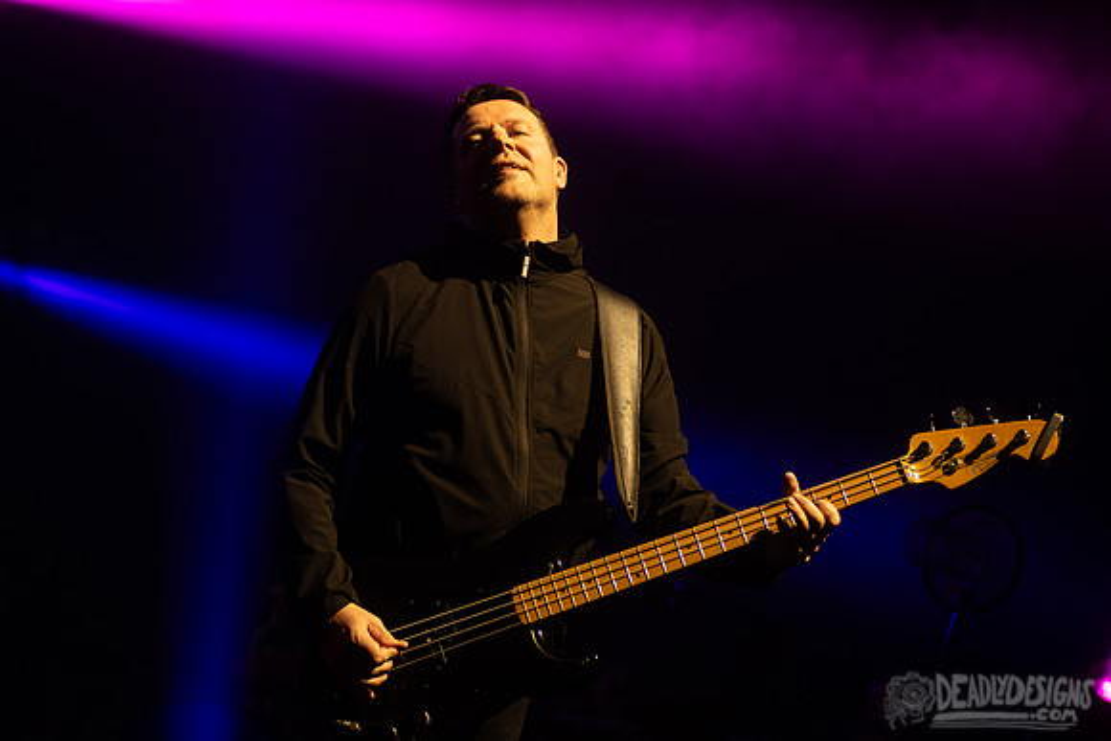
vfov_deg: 15.4
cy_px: 357
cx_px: 531
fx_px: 2736
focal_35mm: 89
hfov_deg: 23.0
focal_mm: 80
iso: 2000
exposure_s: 1/500
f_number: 3.2
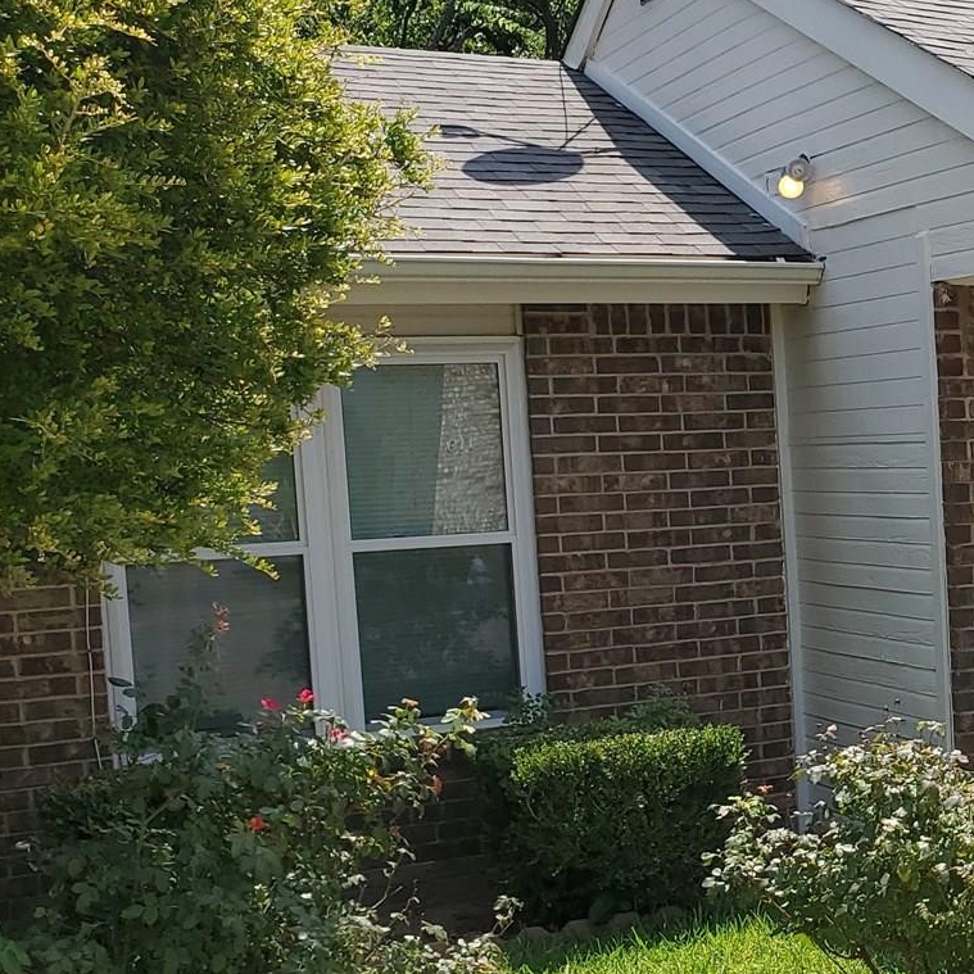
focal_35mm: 62
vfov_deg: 27.7
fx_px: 1974
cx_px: 1247
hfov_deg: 24.4
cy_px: 570
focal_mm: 4.3
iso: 50
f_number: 2.4
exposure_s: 1/1161
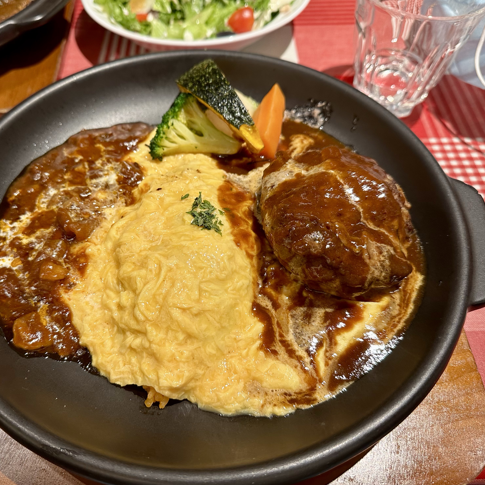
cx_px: 189
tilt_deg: -54.5
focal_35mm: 29
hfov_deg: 55.1
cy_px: 245
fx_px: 460
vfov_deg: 55.6
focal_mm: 6.86
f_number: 1.78
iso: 160
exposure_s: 1/100
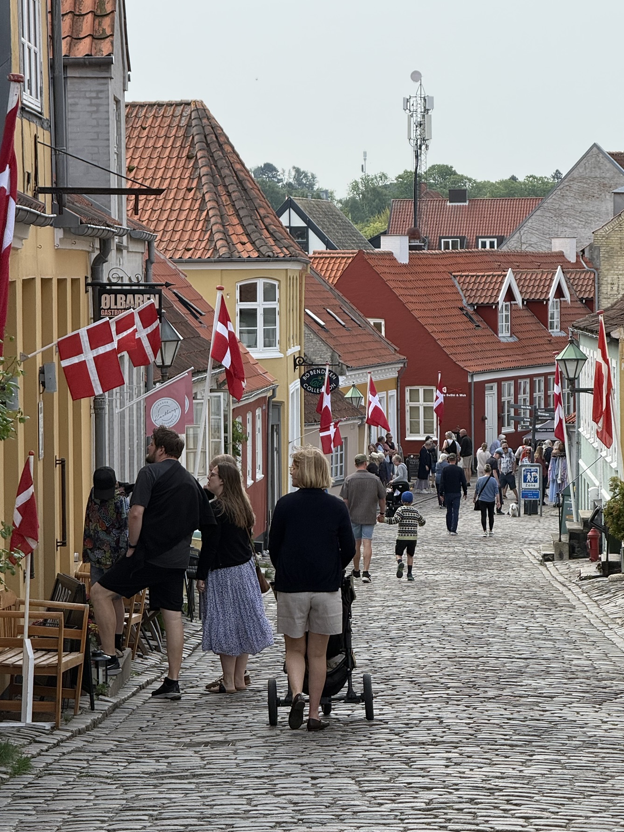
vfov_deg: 14.6
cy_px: 397
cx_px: 350
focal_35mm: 135
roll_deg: +0.7
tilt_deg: -2.6
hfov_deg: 11.0
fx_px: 3246
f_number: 2.8
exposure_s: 1/951
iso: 50
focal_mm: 15.66
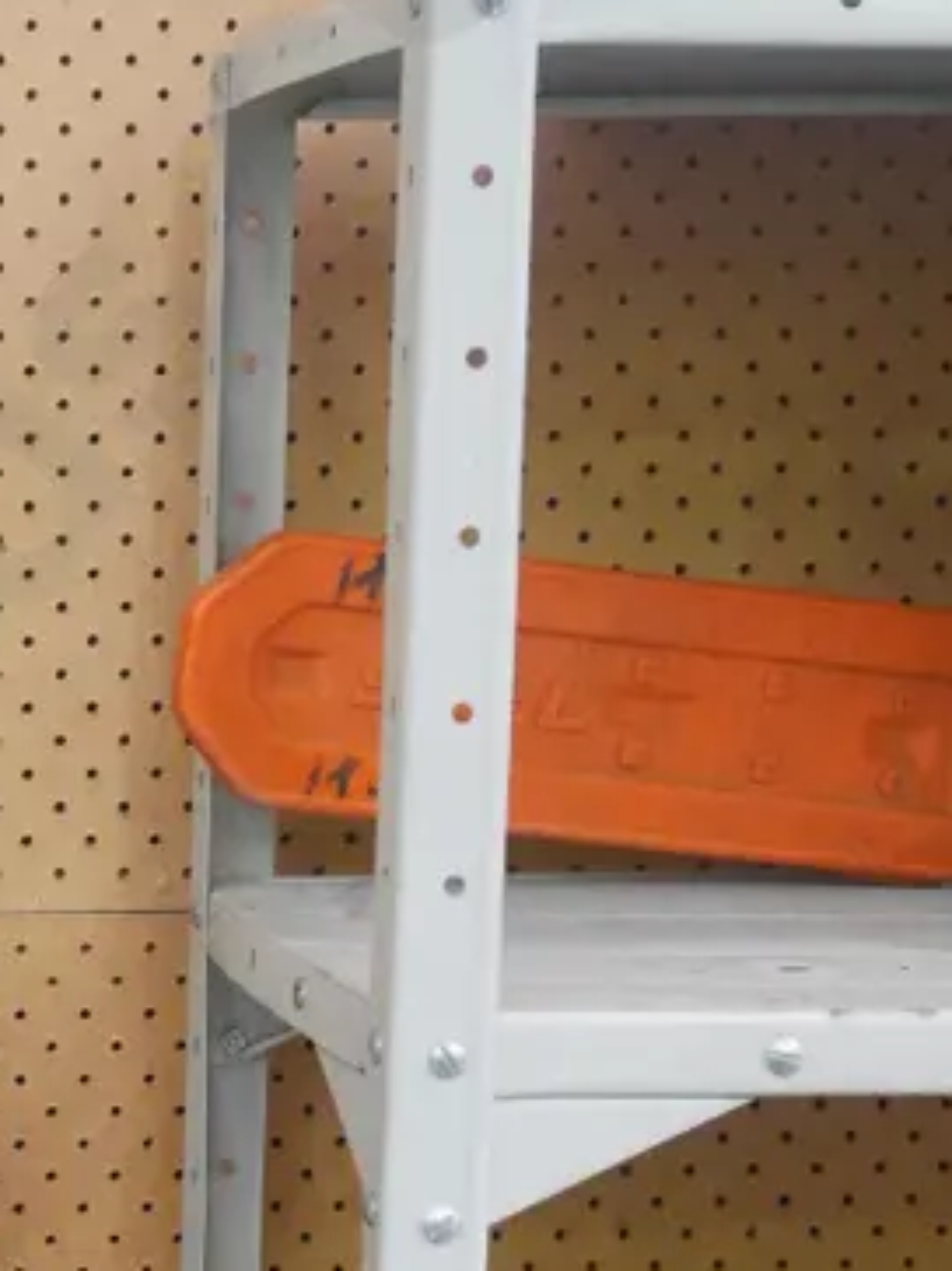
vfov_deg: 20.3
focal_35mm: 96
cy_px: 907
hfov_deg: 14.7
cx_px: -303
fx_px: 3522
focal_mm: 17
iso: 3200
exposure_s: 1/40
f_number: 4.1
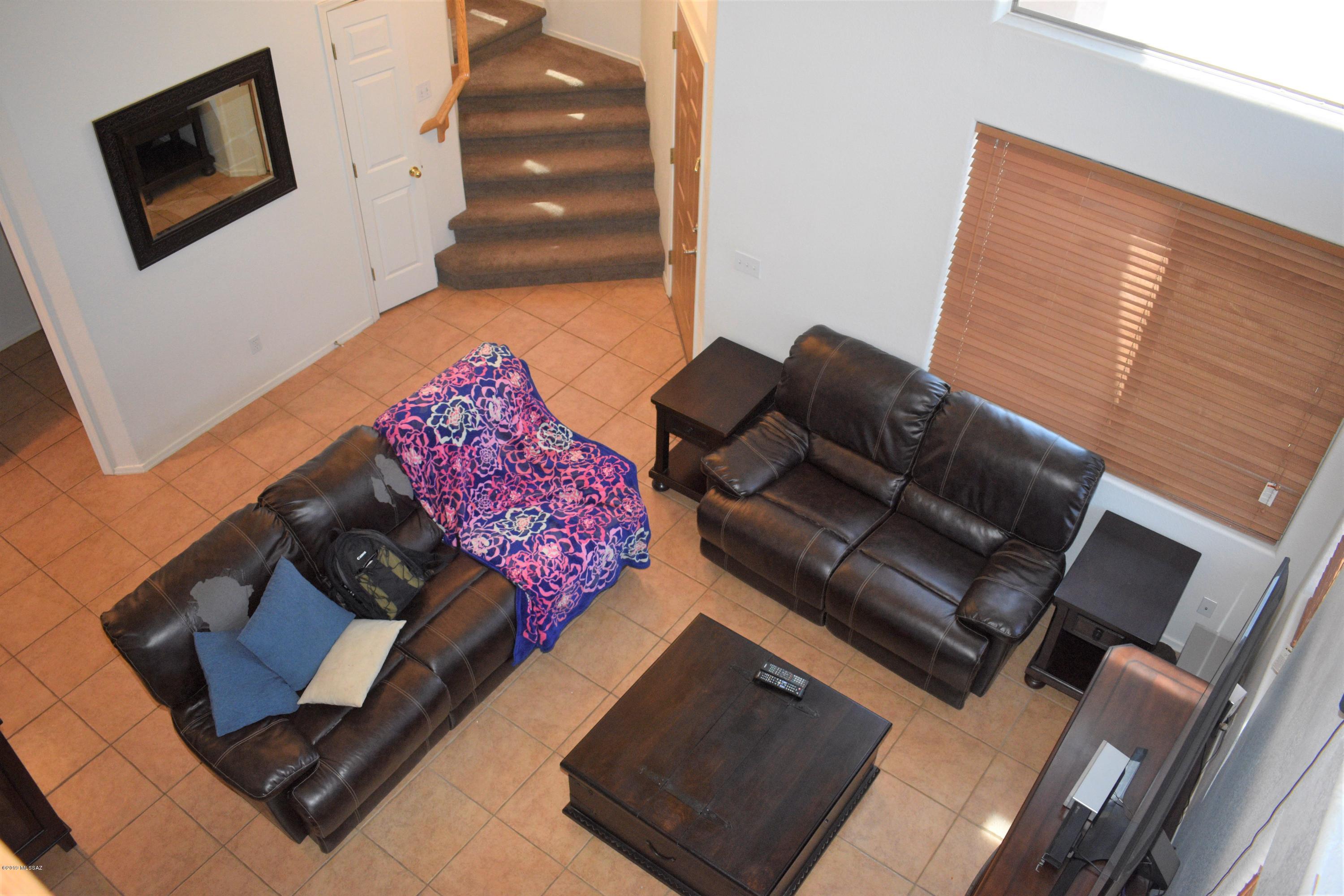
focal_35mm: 30
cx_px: 672
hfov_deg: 61.9
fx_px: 1120
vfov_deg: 43.6
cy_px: 448
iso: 1250
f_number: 4
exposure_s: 1/60
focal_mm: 20
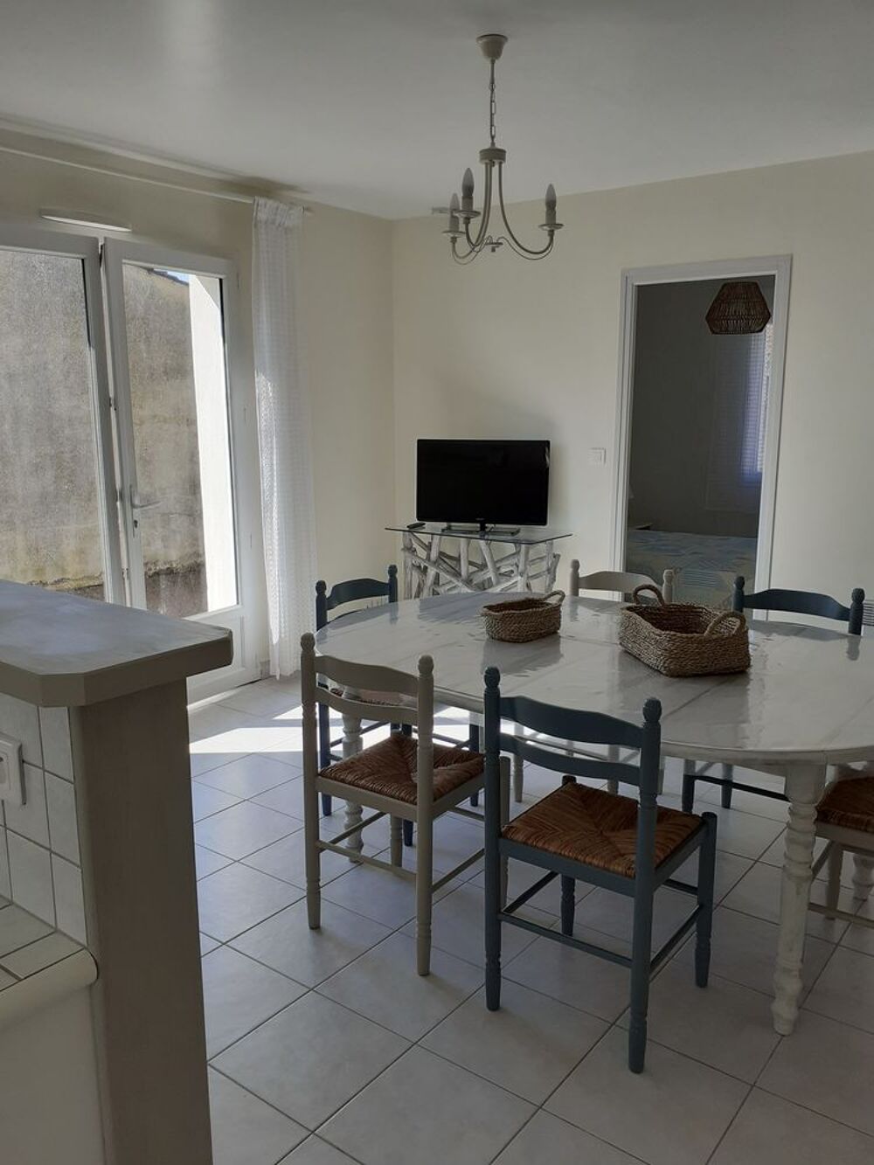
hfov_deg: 51.4
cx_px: 437
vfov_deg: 65.3
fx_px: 909
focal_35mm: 27
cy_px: 582
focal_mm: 3.6
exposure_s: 1/396
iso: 40
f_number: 1.9
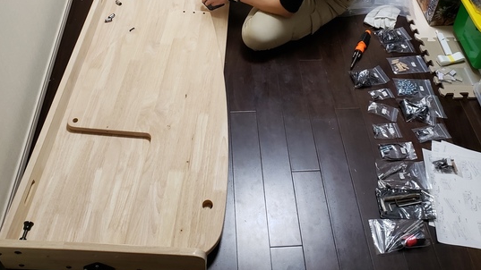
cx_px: 240
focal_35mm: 38
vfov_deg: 29.6
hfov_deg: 52.8
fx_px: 485
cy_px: 16
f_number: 2.4
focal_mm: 4.3
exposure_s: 1/50
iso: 400
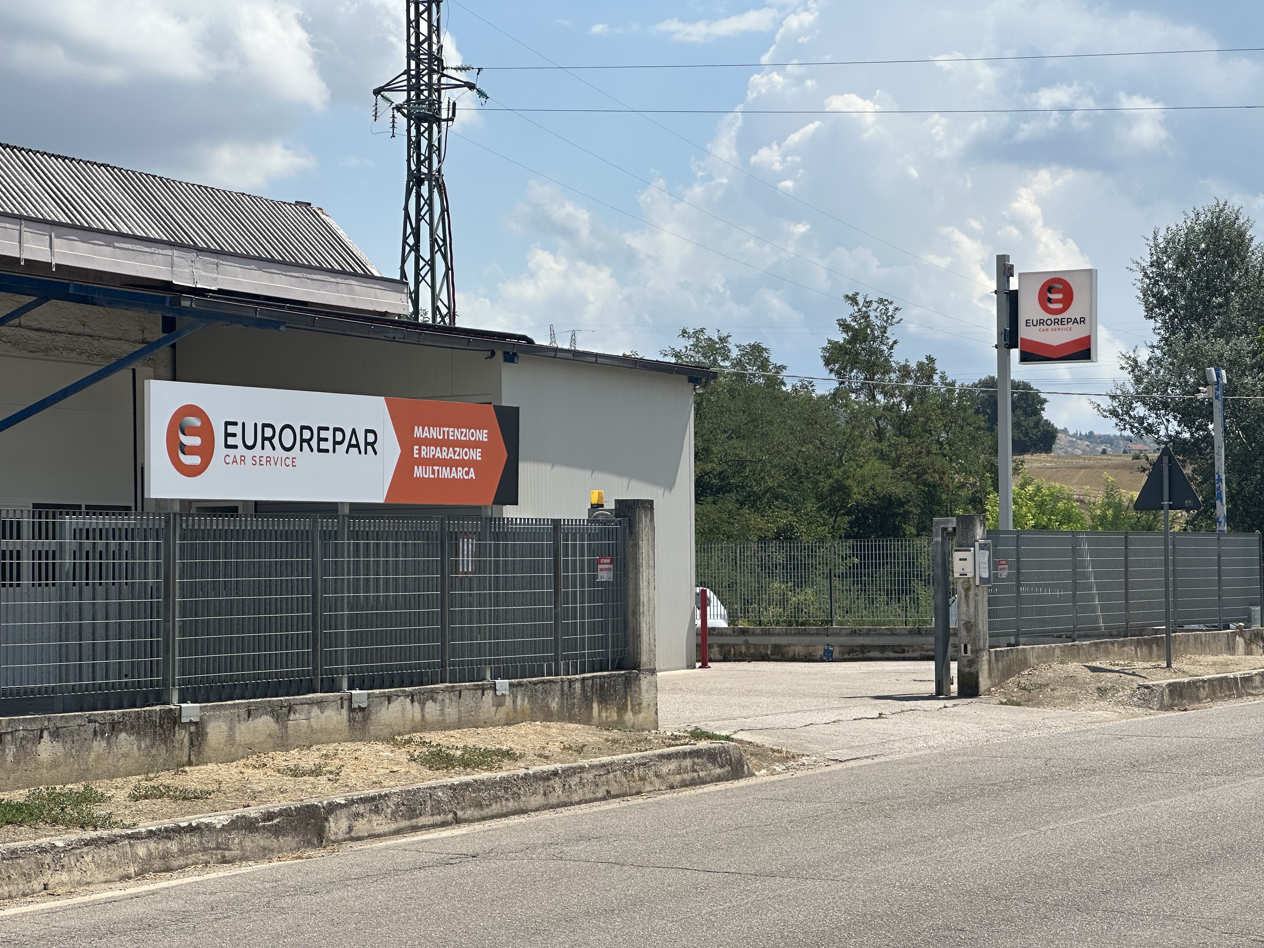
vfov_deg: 19.1
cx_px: 632
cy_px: 474
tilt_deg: +2.6
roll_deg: +0.8
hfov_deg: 25.3
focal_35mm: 77
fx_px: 2812
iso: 32
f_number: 2.8
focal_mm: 9
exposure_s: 1/1292
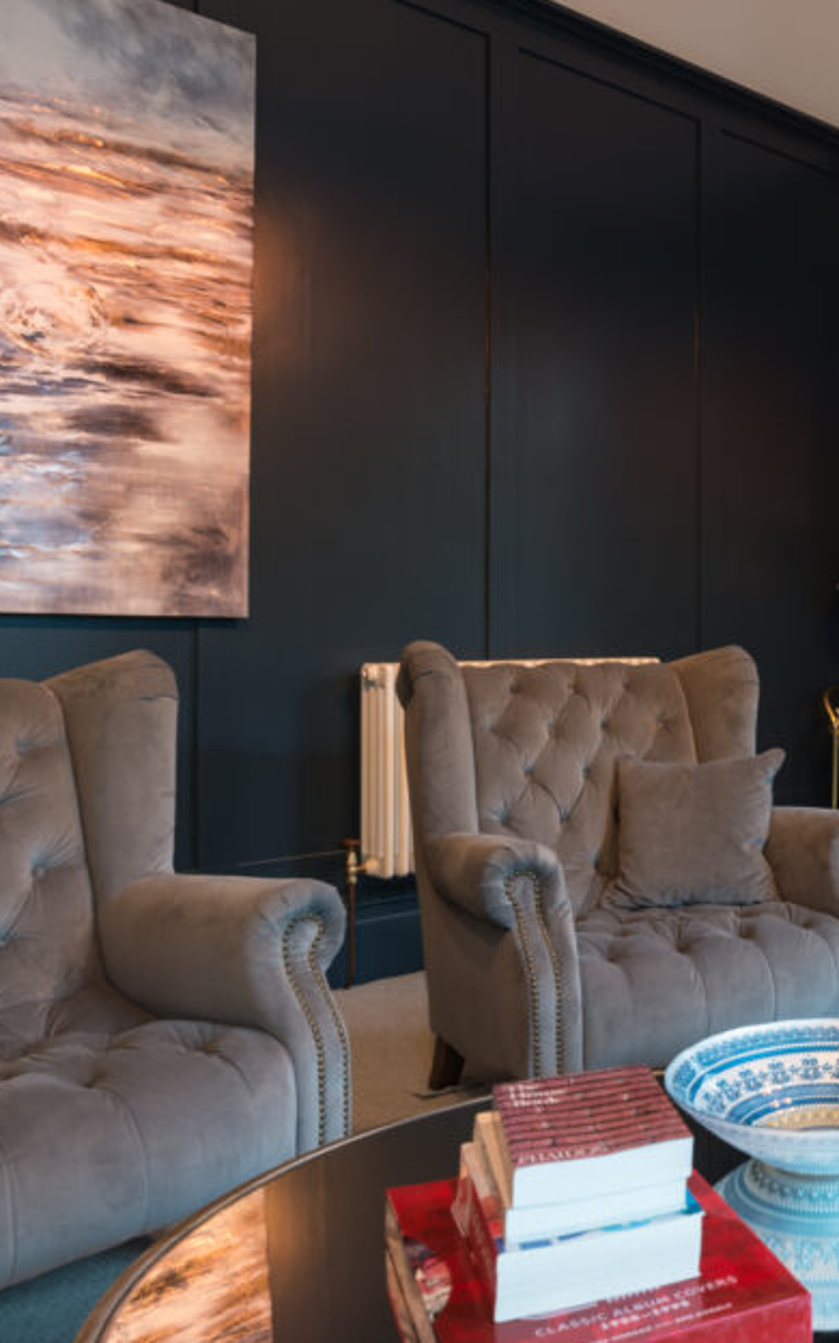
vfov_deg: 56.7
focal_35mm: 34
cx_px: 845
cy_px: 635
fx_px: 1244
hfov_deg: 33.9
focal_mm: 20
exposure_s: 1.6
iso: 100
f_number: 11
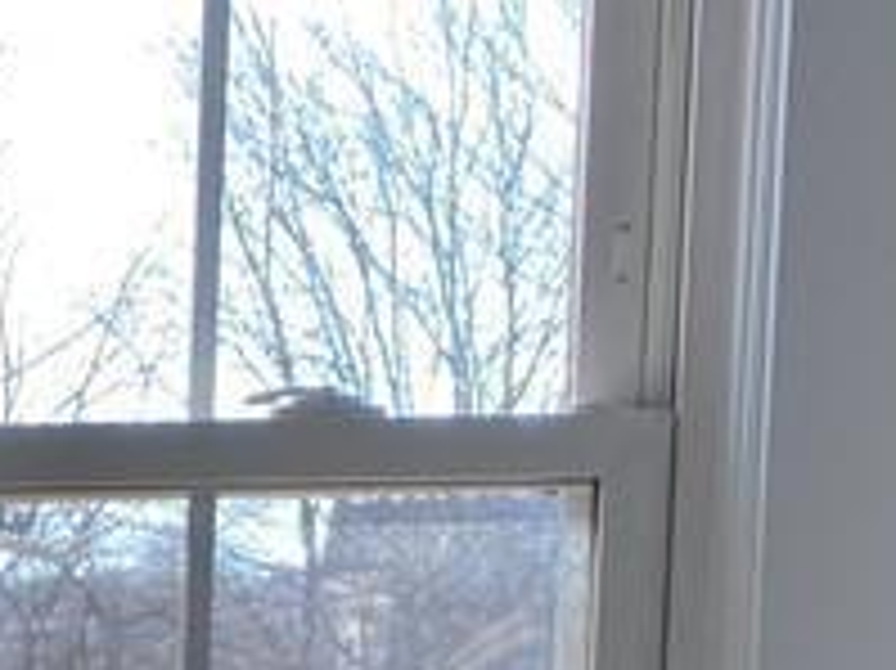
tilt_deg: -4.9
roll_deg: -0.3
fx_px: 3466
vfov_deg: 10.3
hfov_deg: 13.1
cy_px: 1291
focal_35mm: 134
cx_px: -774
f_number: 1.8
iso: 32
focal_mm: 4.25
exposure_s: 1/125
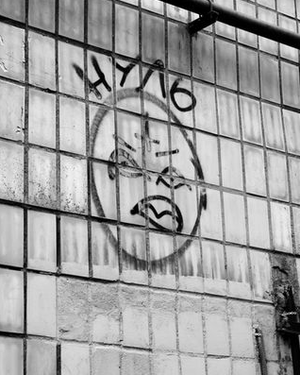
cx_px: 148
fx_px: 1031
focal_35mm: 93
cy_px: 185
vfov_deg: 20.6
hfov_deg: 16.5
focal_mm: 50
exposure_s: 1/100
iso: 200
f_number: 6.3
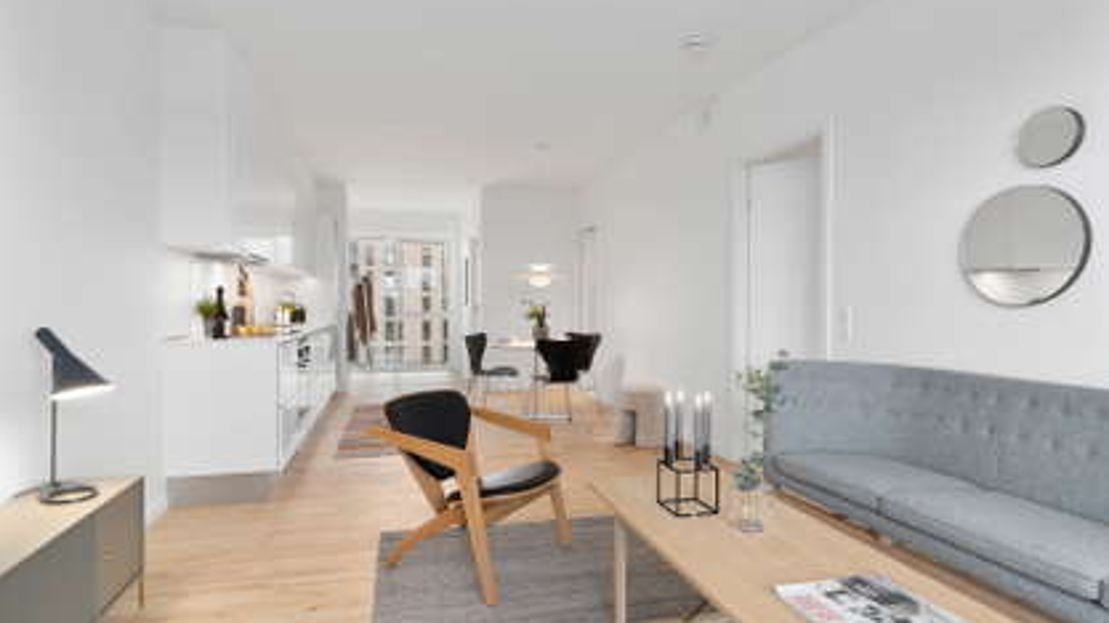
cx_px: 556
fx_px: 558
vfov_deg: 58.2
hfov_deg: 89.6
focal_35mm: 19
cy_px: 338
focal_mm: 12
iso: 200
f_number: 8
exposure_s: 1/8
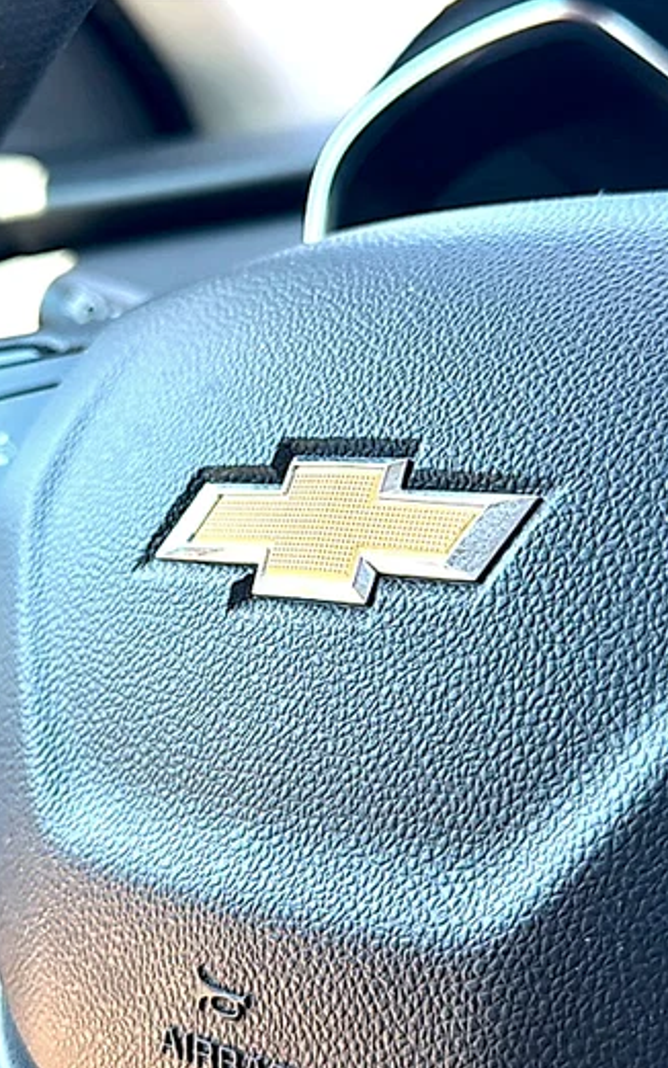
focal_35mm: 47
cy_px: 534
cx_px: 314
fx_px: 1368
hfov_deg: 27.4
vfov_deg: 42.6
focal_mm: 6.86
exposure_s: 1/145
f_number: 1.78
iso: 80
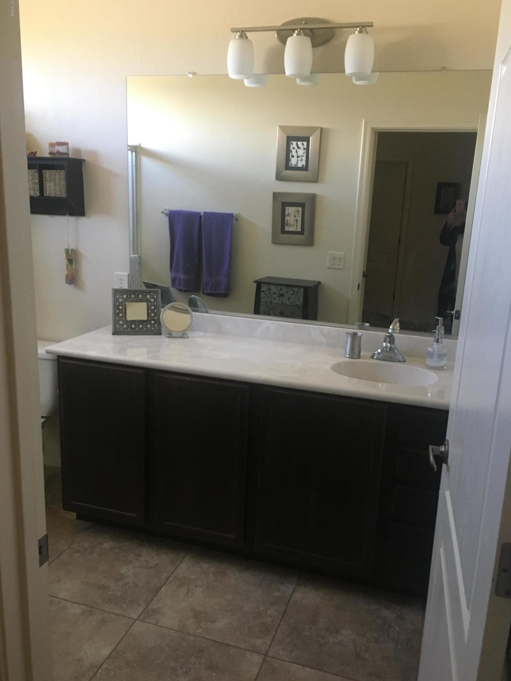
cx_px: 260
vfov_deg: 60.0
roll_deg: -1.2
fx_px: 590
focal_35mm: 30
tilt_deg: -13.1
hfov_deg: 46.8
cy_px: 346
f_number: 2.2
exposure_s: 1/24
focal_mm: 4.15
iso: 200
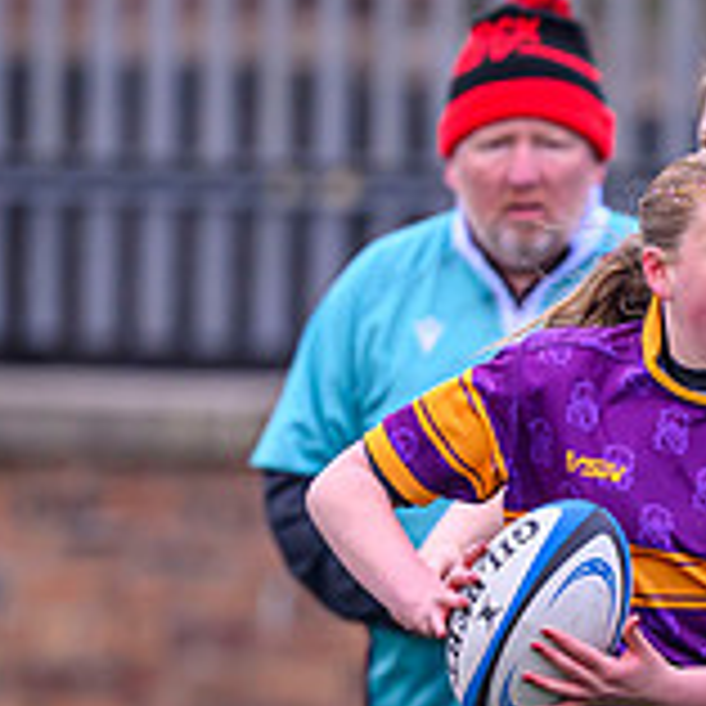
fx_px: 40934
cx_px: 891
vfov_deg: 1.0
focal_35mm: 1774
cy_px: 796
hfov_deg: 1.0
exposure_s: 1/1600
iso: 640
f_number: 3.5
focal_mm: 400
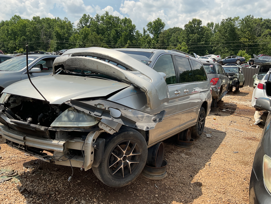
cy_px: 102
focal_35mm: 29
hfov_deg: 61.7
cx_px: 136
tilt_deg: -8.7
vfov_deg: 48.2
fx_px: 227
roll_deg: -1.1
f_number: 1.8
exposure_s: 1/1848
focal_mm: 3
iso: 16
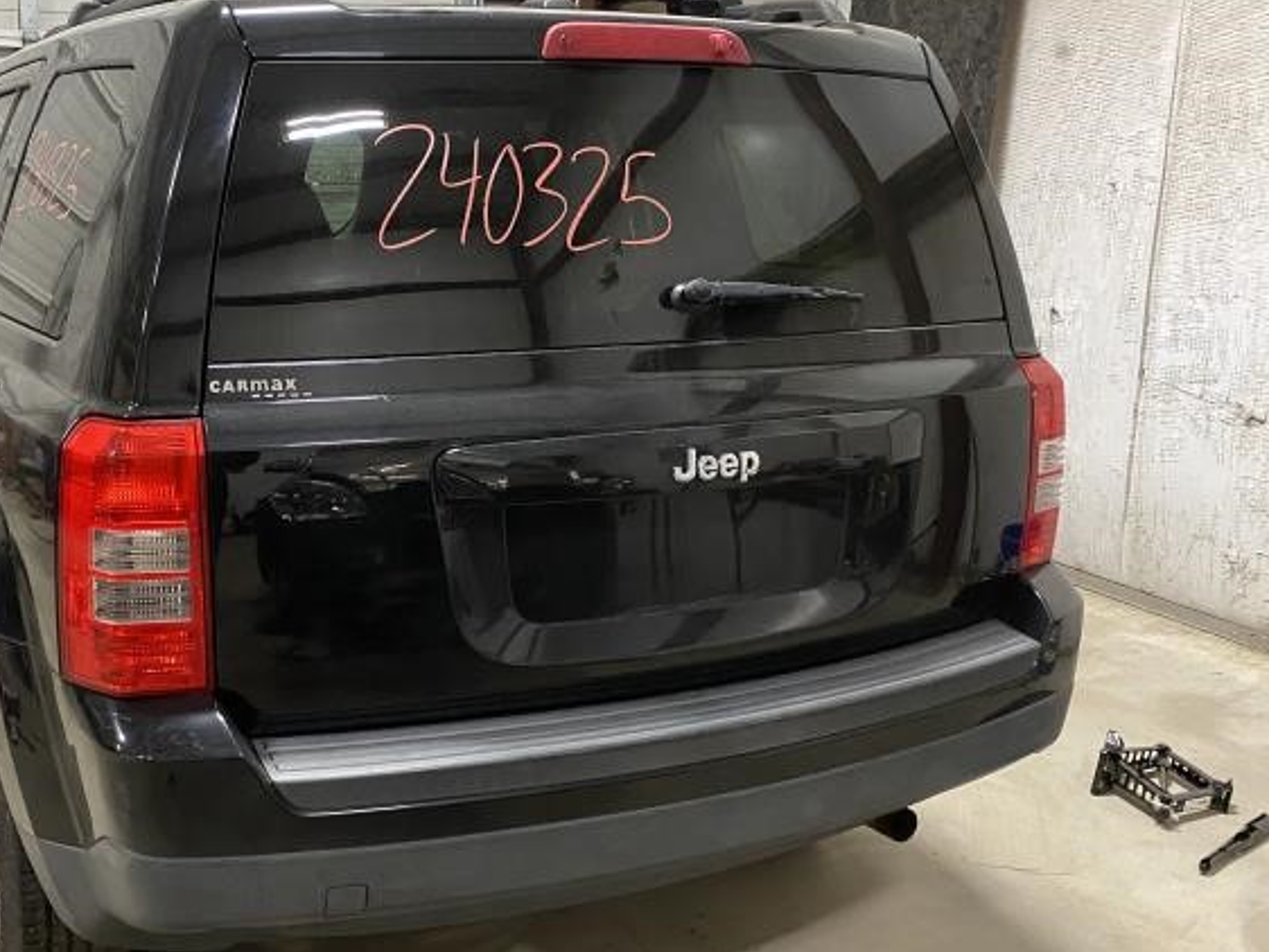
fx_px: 1357
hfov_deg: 48.9
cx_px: 384
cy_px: 411
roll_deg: -1.2
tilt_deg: -9.8
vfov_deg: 38.6
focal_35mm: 37
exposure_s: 1/60
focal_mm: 4.25
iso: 400
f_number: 1.8
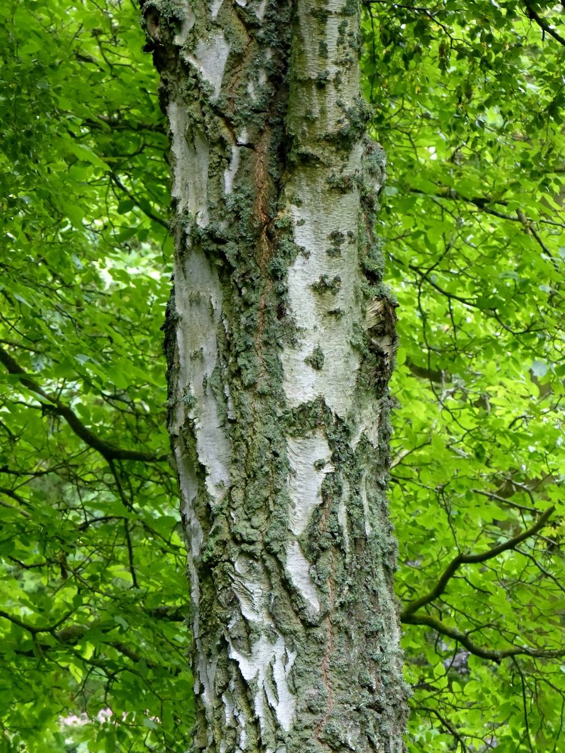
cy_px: 376
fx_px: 5136
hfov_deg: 6.3
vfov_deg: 8.4
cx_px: 282
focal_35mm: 236
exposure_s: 1/200
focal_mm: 42.5
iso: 800
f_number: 4
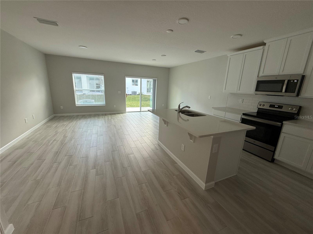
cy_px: 117
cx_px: 156
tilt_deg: -12.9
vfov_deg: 85.7
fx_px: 127
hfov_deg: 102.1
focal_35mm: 14
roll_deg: -1.8
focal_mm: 2.22
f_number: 2.2
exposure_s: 1/120
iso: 100
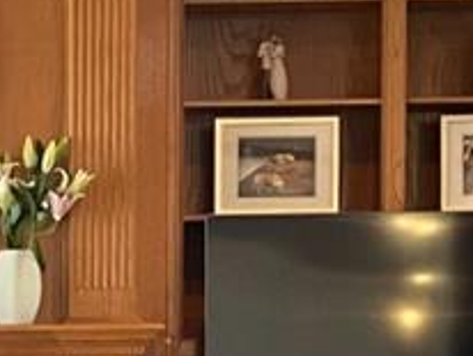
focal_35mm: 189
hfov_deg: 10.1
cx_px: -225
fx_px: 2586
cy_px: 466
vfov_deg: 7.8
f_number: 1.6
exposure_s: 1/60
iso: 125
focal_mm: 4.2
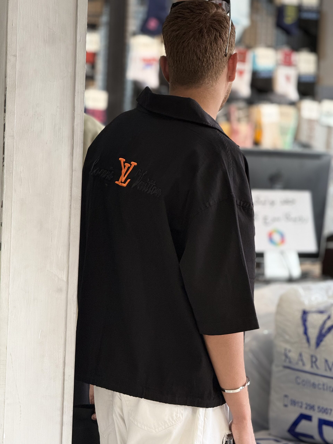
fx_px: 1539
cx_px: 166
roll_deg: -2.7
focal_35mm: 120
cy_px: 222
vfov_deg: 16.4
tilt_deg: -2.4
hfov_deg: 12.3
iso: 200
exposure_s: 1/100
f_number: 2.8
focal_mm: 15.66
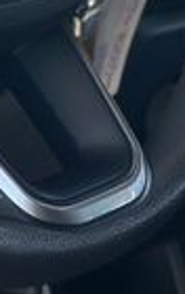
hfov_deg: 7.7
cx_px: 32
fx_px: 1374
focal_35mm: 171
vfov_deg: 11.9
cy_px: -74
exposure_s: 1/172
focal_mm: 6.86
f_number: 1.78
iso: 100
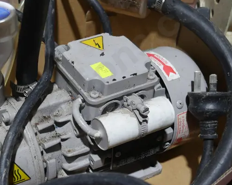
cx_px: 50
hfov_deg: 29.0
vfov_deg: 23.8
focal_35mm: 64
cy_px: 114
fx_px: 439
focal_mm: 16
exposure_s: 1/60
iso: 250
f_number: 3.6
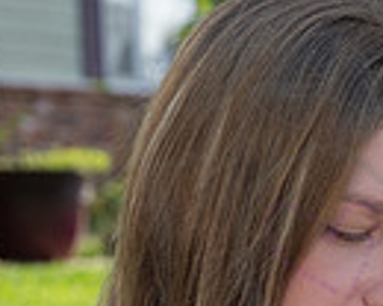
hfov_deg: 8.2
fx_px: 2652
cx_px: 336
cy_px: 586
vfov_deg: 6.4
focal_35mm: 234
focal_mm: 56
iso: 400
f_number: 5.6
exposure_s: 1/320
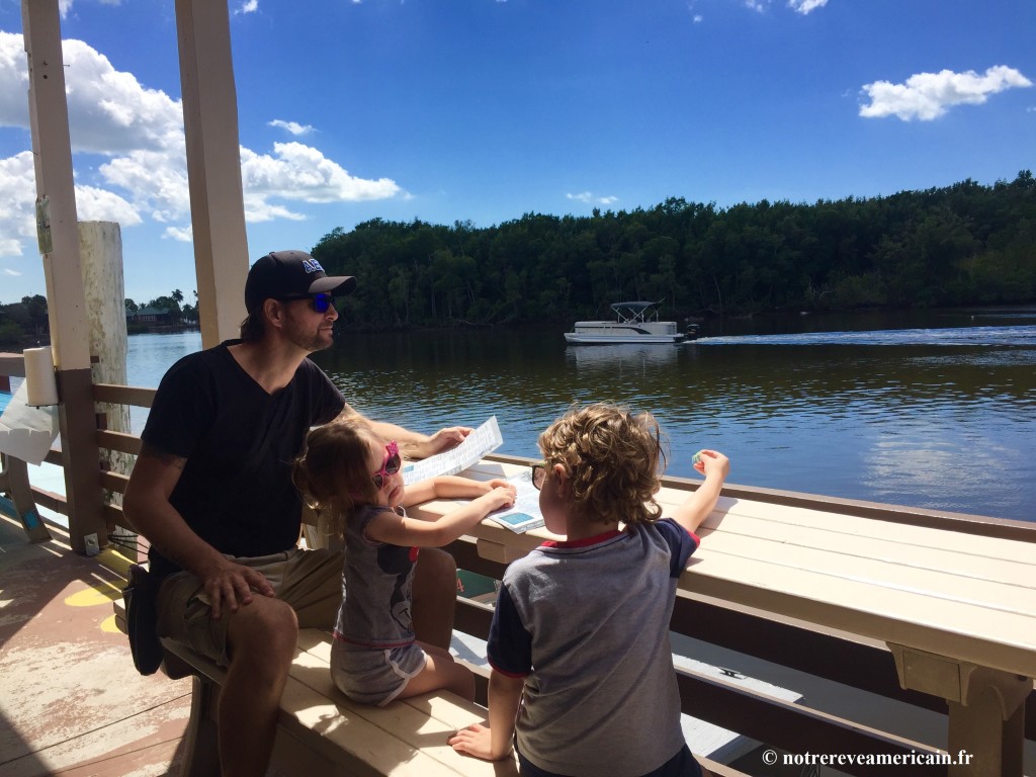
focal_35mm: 29
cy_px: 388
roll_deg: +2.4
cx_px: 518
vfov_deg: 48.2
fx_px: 868
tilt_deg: -5.5
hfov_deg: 61.7
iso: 32
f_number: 2.2
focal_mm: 4.15
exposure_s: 1/2639
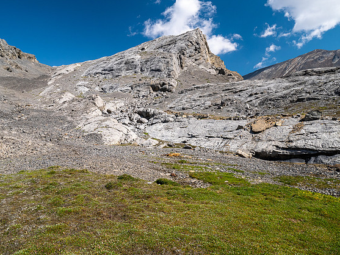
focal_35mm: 25
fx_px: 246
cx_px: 176
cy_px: 129
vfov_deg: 54.9
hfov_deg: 69.4
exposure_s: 1/200
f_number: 8
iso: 200
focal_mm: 12
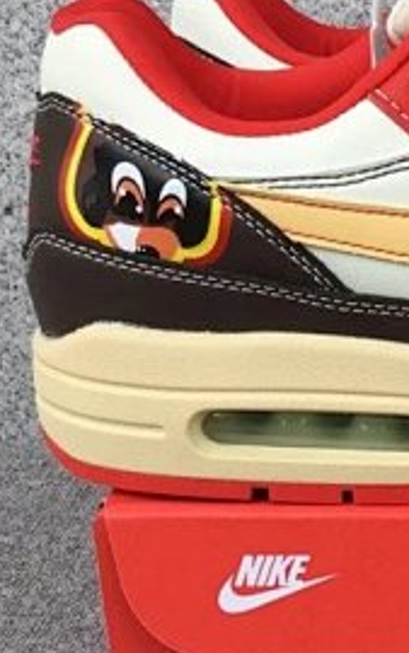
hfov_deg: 15.6
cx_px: 588
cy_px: 397
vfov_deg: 26.4
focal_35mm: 78
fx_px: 1390
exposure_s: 1/100
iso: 32
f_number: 2.4
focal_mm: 3.3
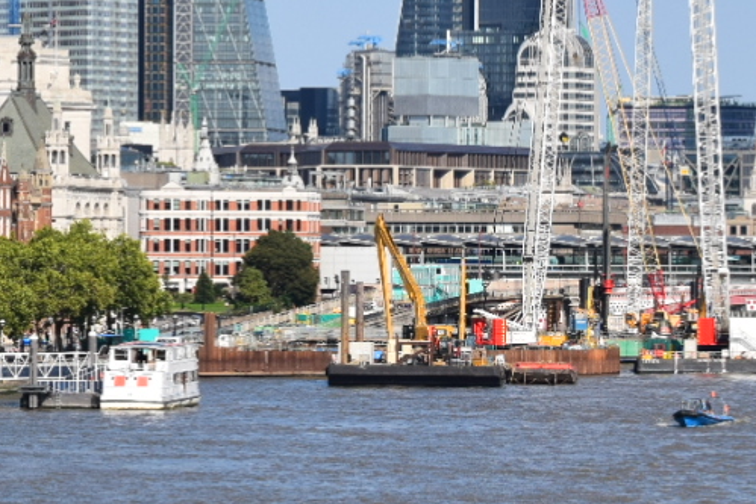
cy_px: 174
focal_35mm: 268
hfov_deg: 7.7
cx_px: 42
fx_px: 5621
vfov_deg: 5.1
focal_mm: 55
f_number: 11
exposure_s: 1/640
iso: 200
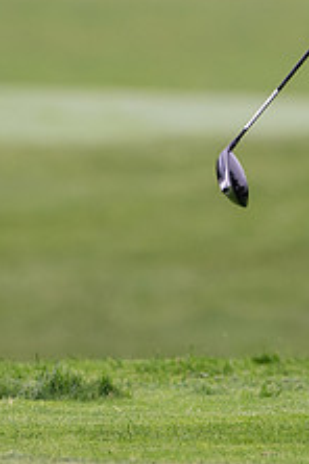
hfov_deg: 0.9
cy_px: -328
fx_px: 20251
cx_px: 389
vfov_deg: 1.3
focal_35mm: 1573
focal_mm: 300
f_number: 2.8
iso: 560
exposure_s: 1/2000
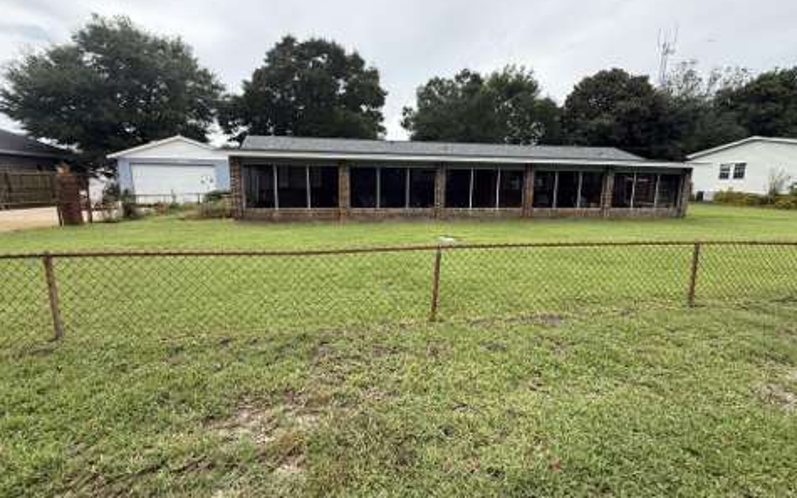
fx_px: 326
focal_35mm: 15
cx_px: 399
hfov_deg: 101.5
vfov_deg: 74.8
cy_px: 236
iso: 64
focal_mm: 2.22
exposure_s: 1/809
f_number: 2.2
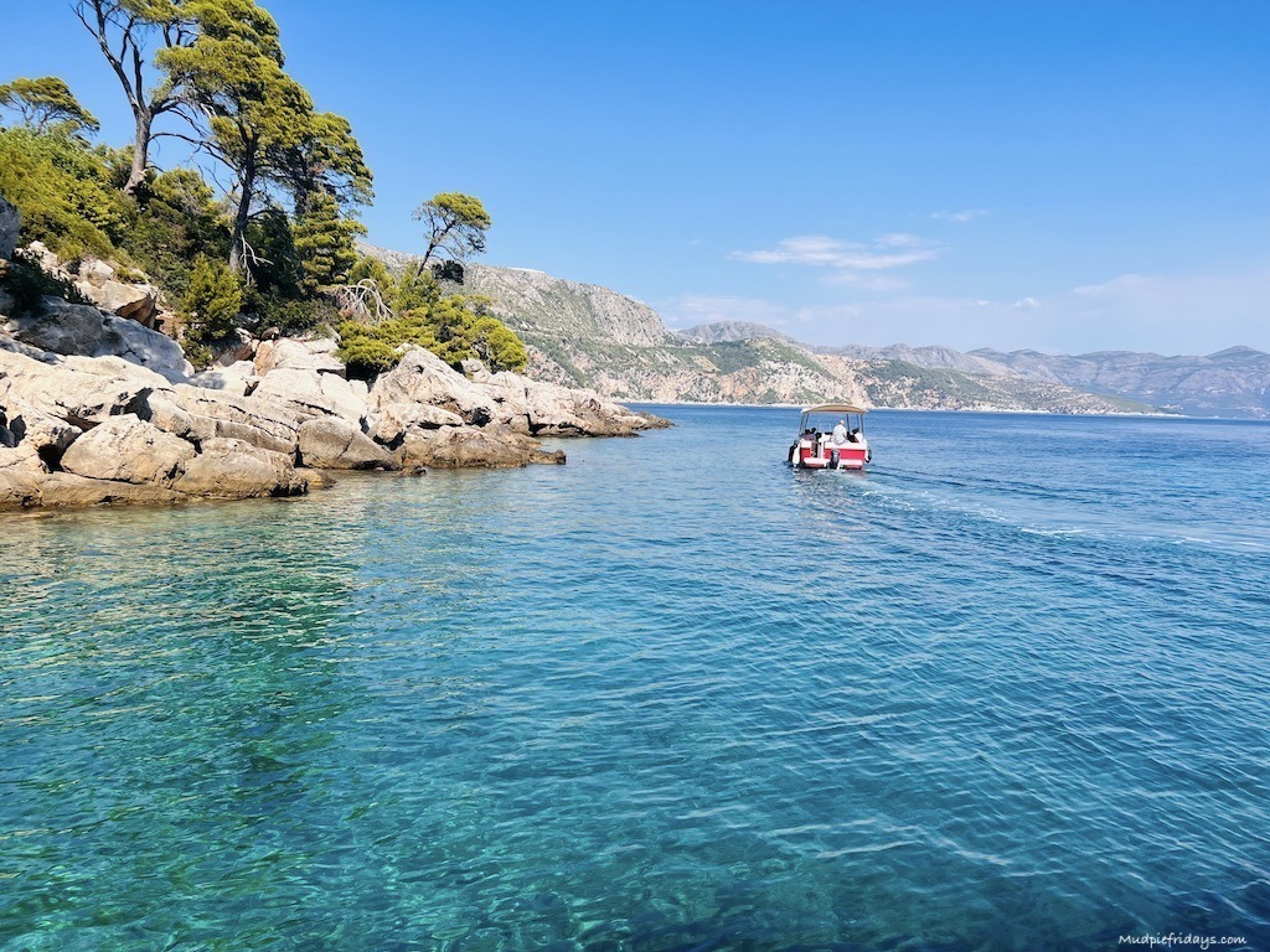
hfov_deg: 67.3
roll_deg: -1.6
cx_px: 635
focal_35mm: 26
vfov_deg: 53.1
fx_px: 954
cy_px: 476
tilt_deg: -6.0
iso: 50
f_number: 1.5
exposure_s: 1/4444
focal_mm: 5.7
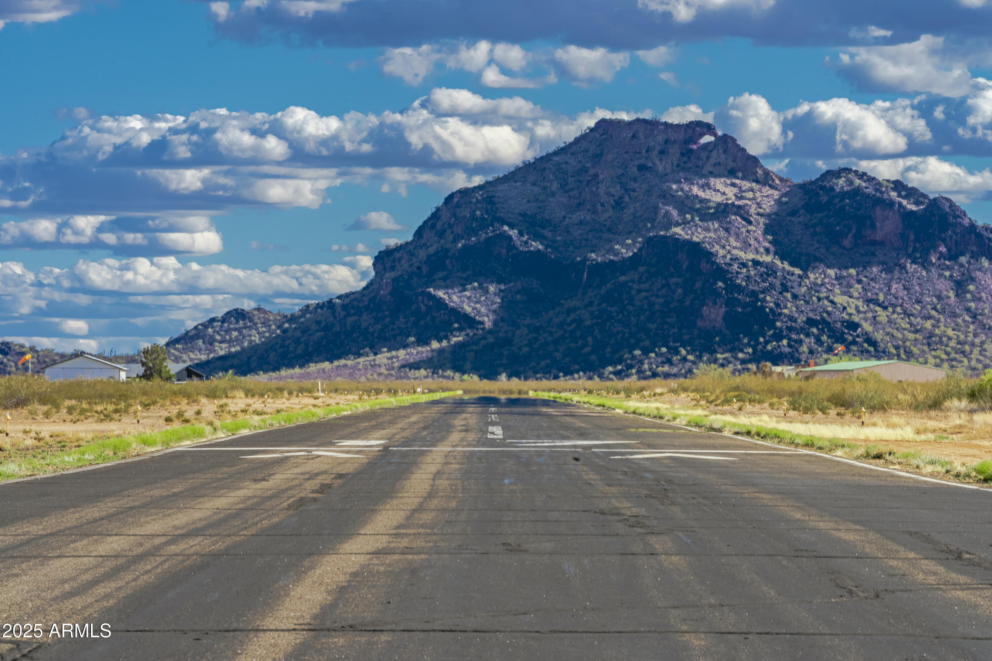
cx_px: 496
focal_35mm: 200
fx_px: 5511
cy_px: 330
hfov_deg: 10.3
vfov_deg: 6.9
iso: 100
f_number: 22
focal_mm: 200
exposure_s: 1/1250
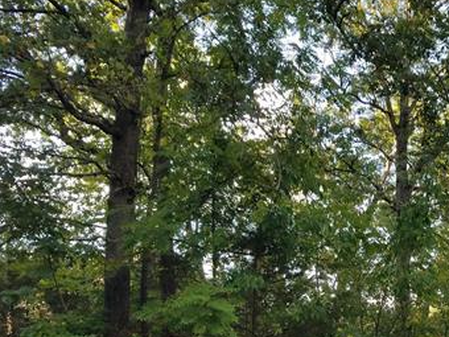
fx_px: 636
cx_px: 379
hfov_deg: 37.1
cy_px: 291
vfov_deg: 28.7
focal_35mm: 49
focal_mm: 4.2
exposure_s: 1/386
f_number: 1.7
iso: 50
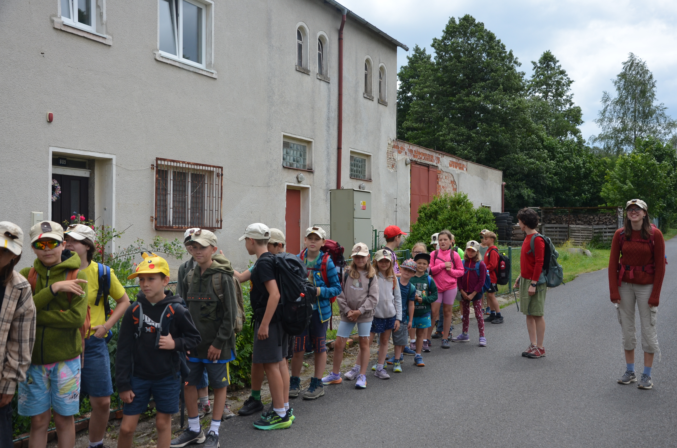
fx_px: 704
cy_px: 224
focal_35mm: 38
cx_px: 338
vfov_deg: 35.3
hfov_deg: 51.4
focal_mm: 25
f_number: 6.3
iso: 400
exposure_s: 1/1600
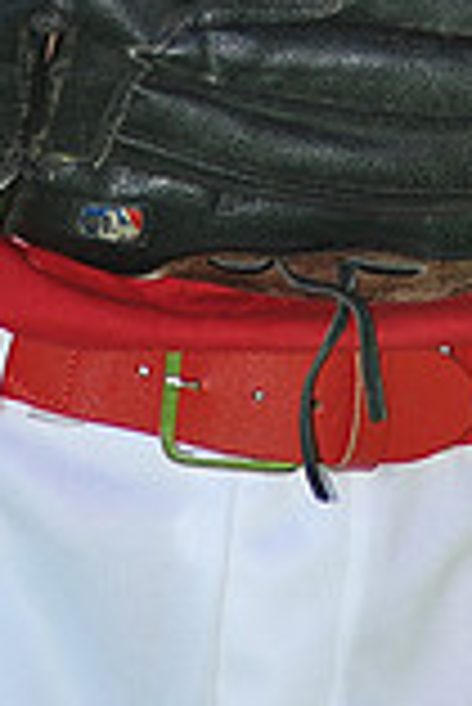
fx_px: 13009
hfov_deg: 2.1
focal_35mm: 663
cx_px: 355
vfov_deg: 3.1
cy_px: -544
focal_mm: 180
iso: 200
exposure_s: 1/800
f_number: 4.5
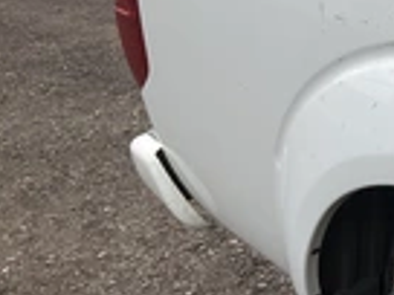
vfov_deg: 17.3
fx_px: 967
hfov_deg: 20.1
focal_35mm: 85
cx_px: 574
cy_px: 110
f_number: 1.8
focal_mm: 3
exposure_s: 1/1626
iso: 25
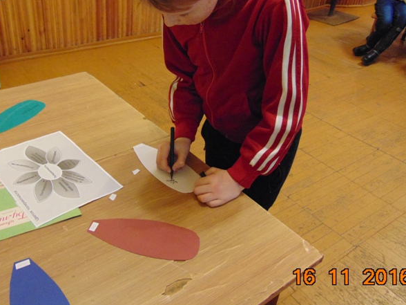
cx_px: 167
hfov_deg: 53.7
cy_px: 113
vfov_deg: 41.5
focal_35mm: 34
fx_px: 399
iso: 400
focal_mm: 4.5
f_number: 3
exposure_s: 1/20
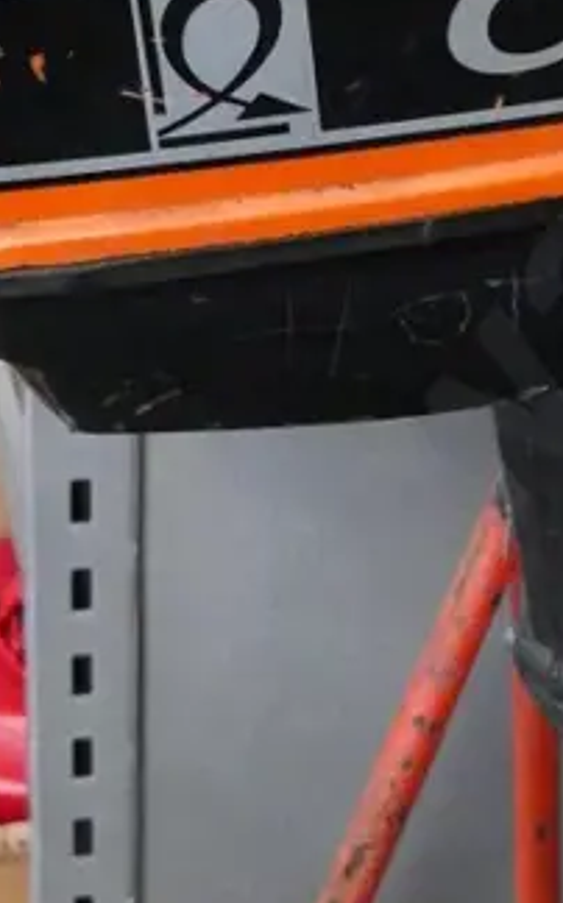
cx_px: 524
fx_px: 2804
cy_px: 382
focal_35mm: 114
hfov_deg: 11.4
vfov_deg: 18.3
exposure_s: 1/640
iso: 6400
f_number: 3.8
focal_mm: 17
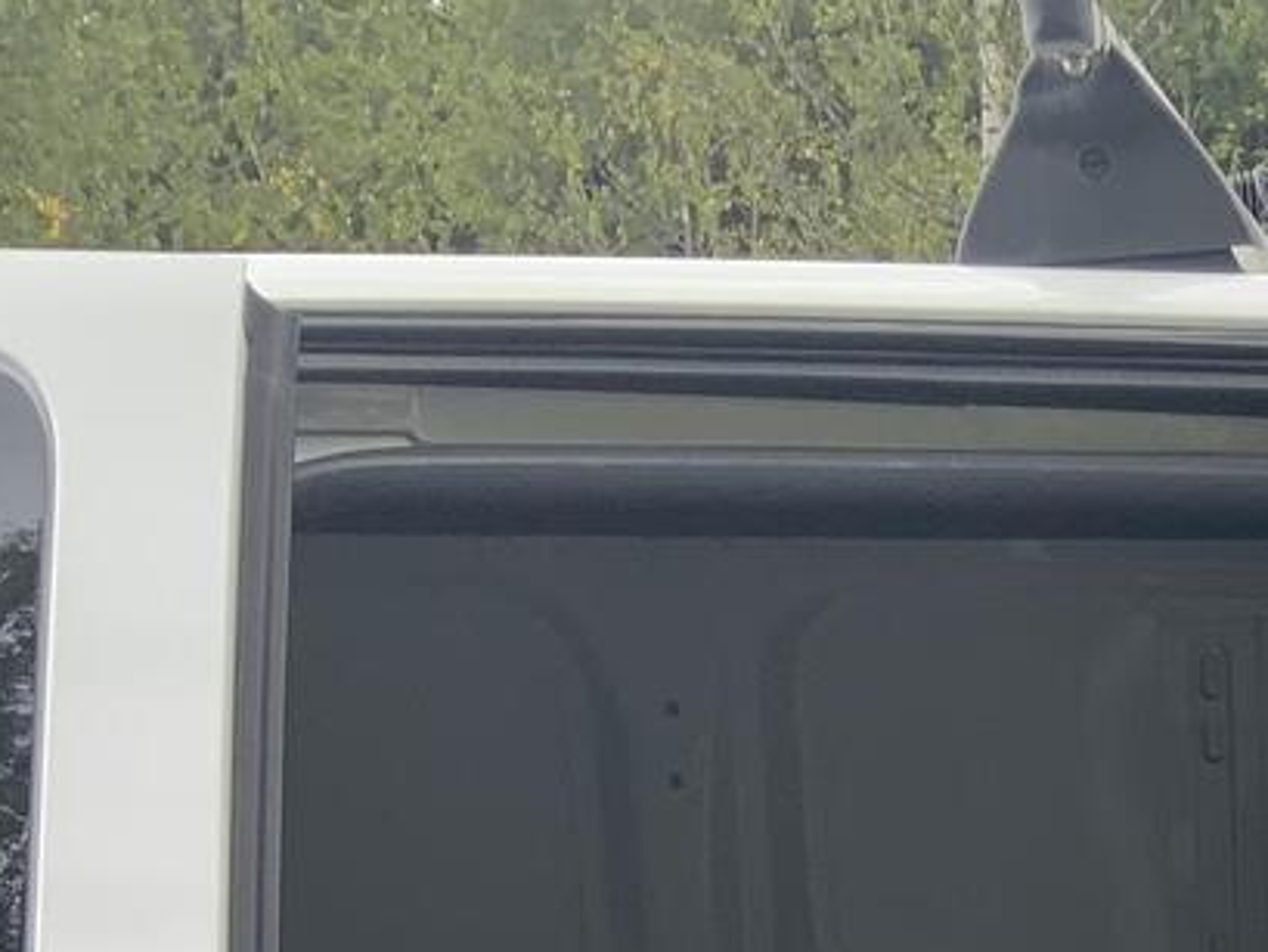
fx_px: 3737
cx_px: 1770
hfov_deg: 17.7
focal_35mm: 102
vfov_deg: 13.4
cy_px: 1566
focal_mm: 3
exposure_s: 1/235
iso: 16
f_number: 1.8
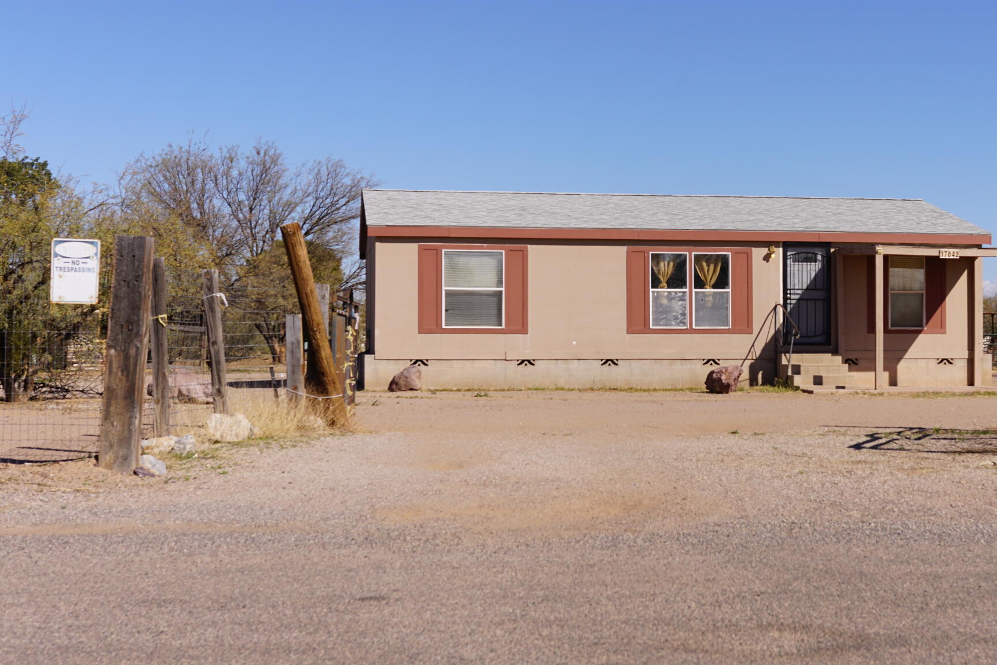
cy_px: 301
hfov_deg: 32.5
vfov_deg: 22.3
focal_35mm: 61
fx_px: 1690
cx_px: 692
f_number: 8
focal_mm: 35
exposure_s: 1/500
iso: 100
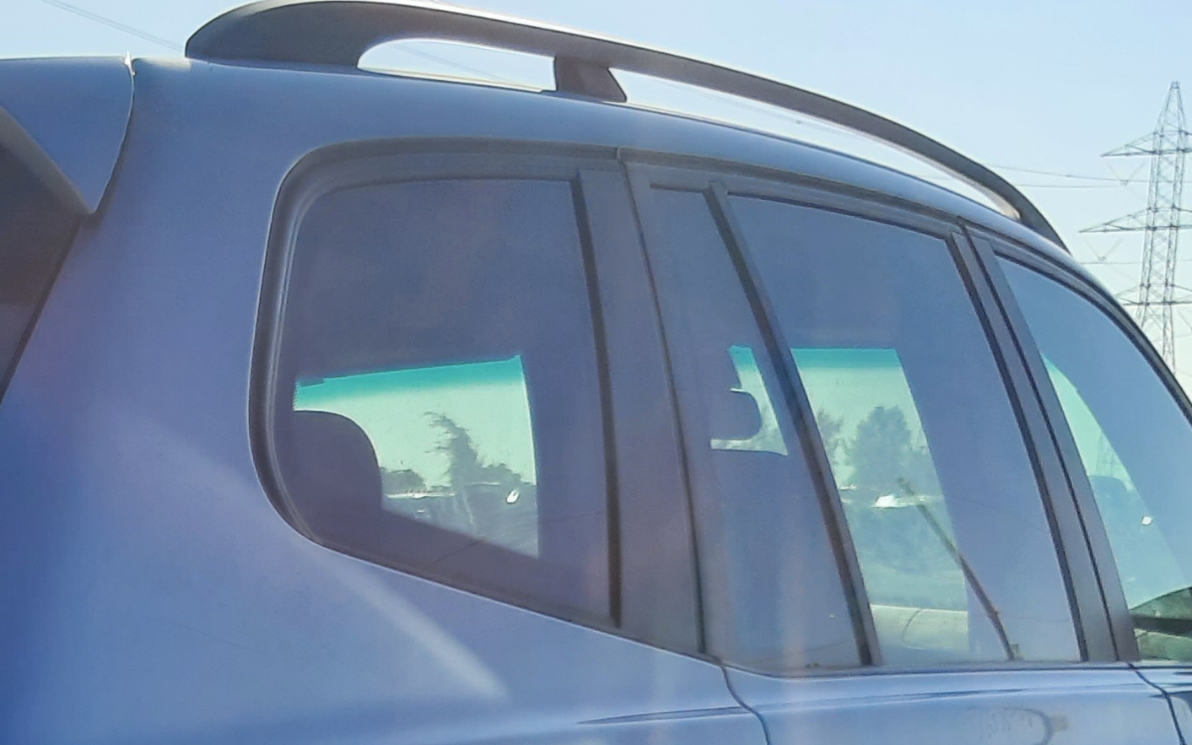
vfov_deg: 15.6
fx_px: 2534
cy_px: 1066
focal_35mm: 78
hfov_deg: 25.6
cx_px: 108
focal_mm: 3.92
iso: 40
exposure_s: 1/998
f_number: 1.7
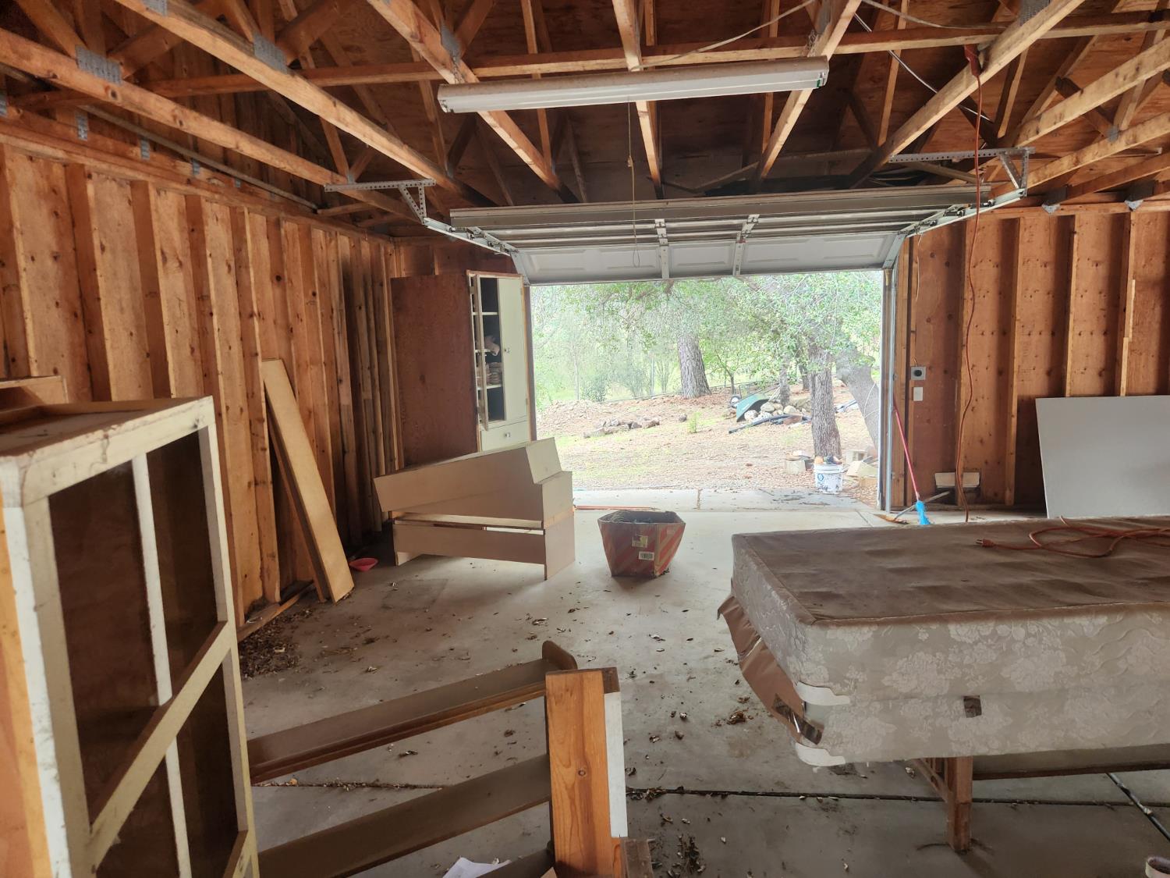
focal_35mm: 23
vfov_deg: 58.9
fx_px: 777
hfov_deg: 73.9
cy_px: 439
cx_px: 585
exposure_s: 1/100
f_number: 1.8
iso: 200
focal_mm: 5.4
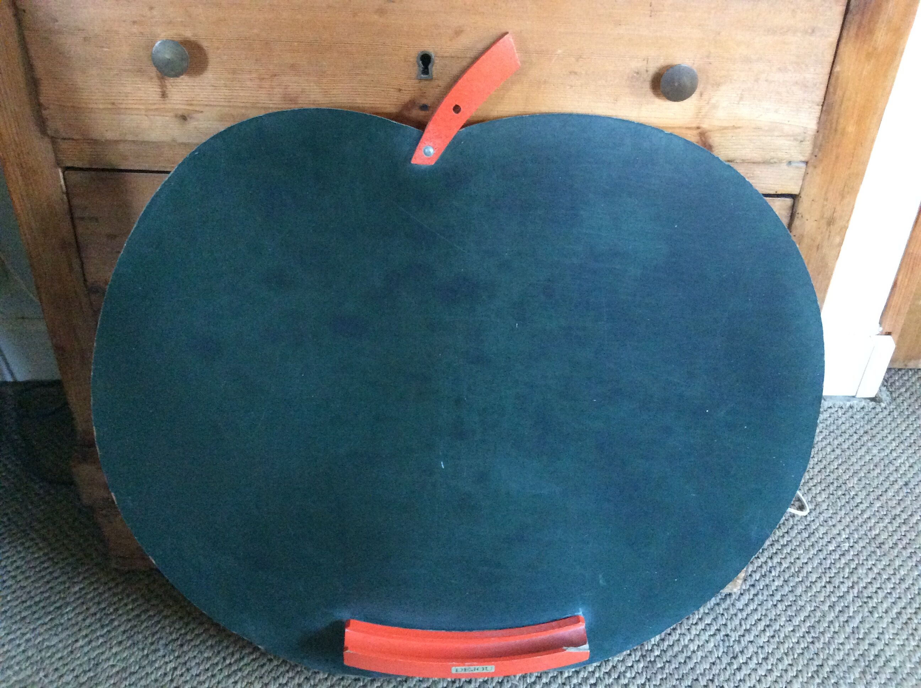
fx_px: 850
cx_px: 460
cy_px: 344
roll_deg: +0.1
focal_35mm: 32
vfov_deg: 44.1
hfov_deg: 56.9
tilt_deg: -34.8
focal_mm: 3.3
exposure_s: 1/17
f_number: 2.4
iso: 400
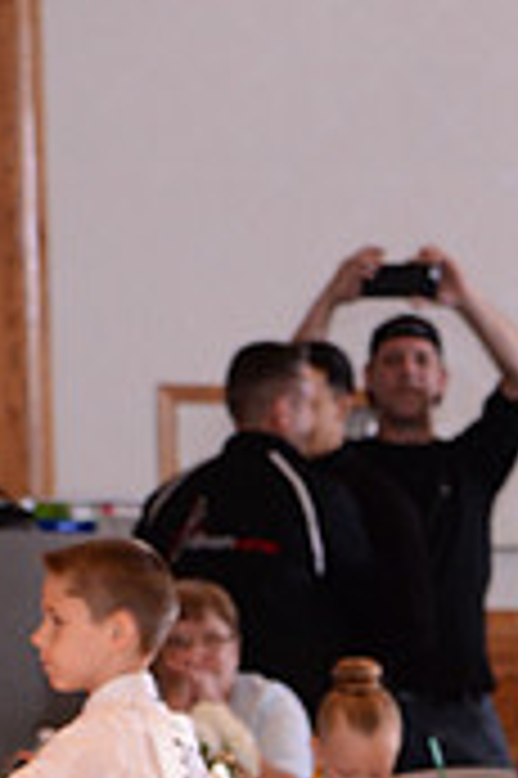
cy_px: 1106
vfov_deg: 5.1
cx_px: 736
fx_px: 8715
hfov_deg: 3.4
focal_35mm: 403
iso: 1250
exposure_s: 1/250
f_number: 5.6
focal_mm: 120
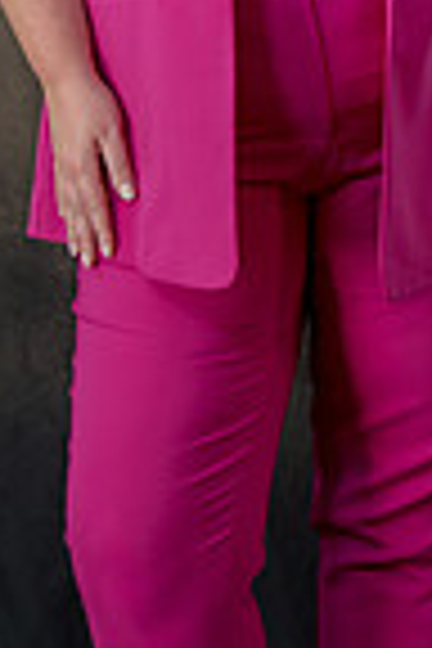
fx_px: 5850
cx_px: 184
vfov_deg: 6.3
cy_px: -212
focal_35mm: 325
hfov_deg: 4.2
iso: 400
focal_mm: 104
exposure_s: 1/100
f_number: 4.5
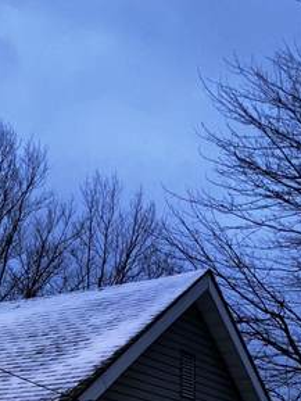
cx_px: 7
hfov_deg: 15.6
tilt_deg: +0.7
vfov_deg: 19.4
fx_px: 1077
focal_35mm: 93
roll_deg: +0.0
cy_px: 522
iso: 80
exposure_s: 1/9
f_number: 1.8
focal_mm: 3.99
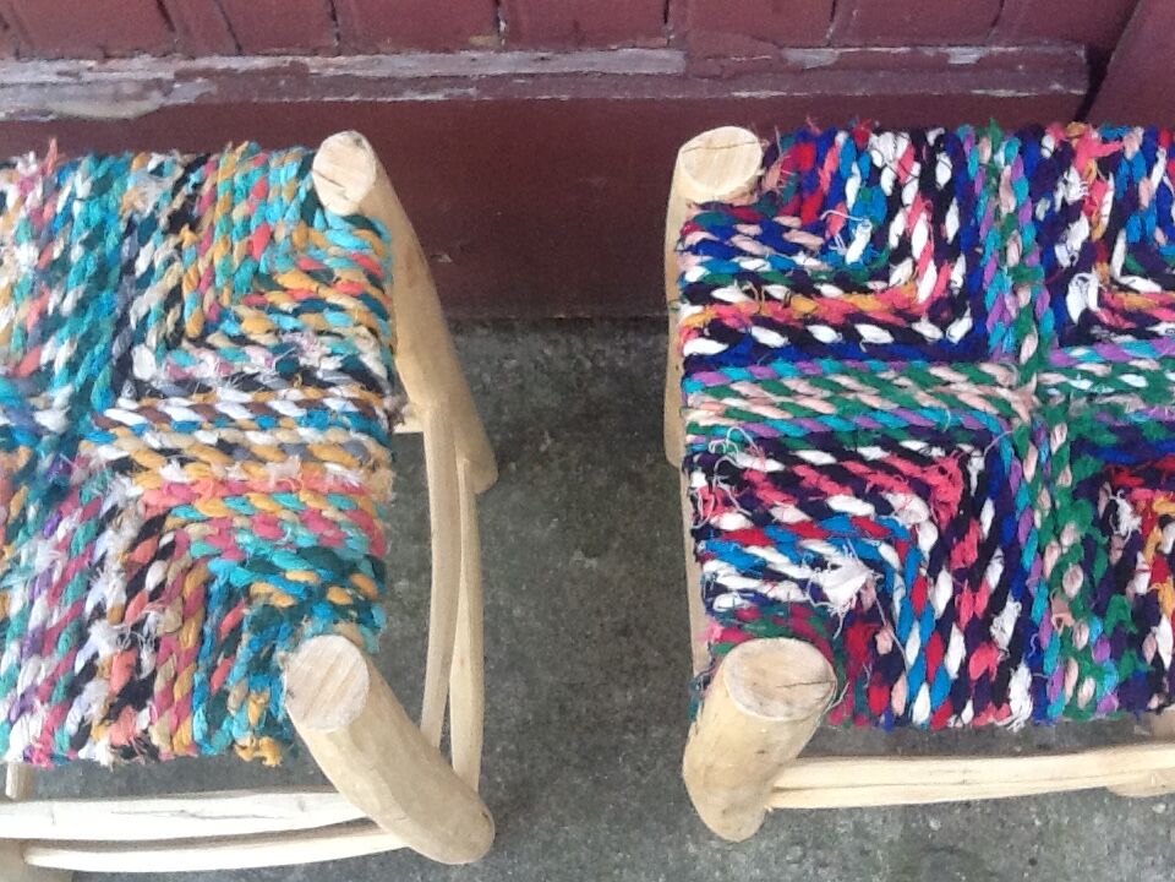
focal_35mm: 44
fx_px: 1494
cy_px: 441
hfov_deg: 42.9
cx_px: 588
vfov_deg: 32.9
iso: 64
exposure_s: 1/120
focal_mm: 2.03
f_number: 2.4
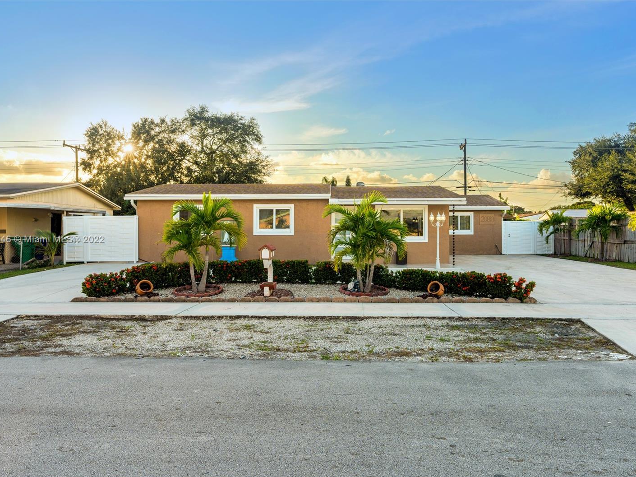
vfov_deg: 56.8
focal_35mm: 24
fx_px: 441
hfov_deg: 71.6
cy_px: 240
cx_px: 321
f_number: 11
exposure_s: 1/25
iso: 100
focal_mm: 22
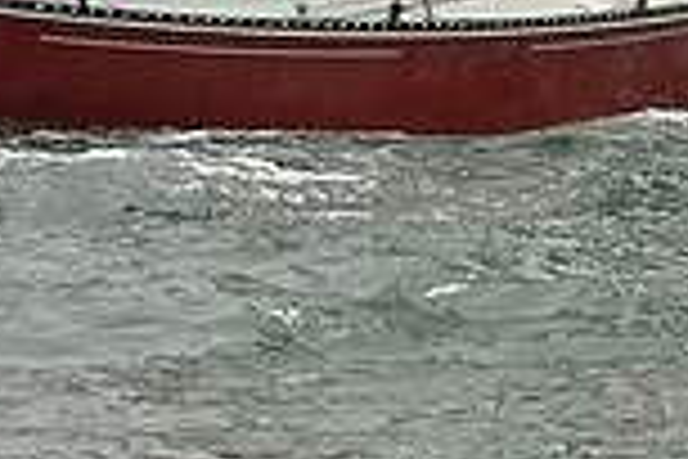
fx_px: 5083
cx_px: 369
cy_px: -272
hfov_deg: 7.7
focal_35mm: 266
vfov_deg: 5.1
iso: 320
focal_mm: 70
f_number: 8
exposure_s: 1/2000
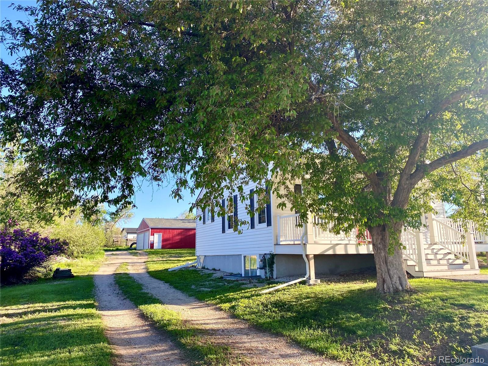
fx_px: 367
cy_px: 183
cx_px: 244
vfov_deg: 53.1
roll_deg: +0.6
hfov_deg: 67.3
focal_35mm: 26
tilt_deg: +11.3
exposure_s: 1/456
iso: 32
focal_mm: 4.25
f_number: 1.8
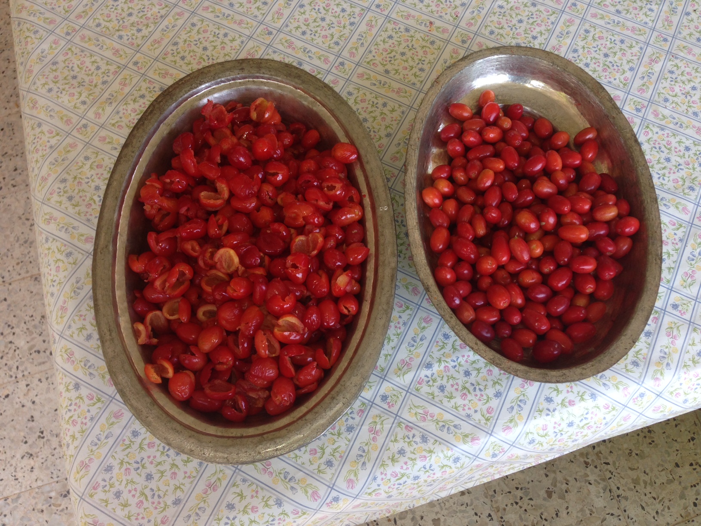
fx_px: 668
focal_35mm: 33
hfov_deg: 55.4
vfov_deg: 42.9
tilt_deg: -65.9
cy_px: 263
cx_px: 350
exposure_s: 1/120
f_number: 2.4
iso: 50
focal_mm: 4.12
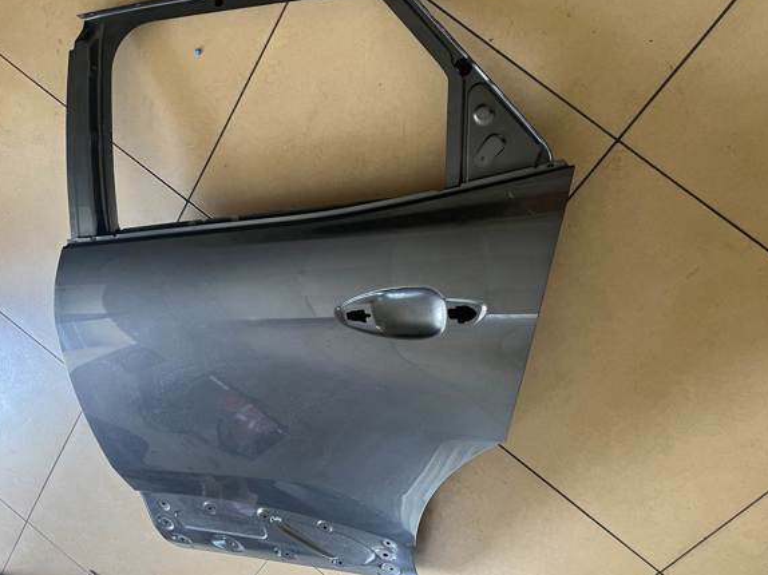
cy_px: 263
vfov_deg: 48.1
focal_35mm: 29
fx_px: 643
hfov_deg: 61.7
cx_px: 397
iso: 160
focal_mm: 5.1
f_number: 1.6
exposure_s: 1/60
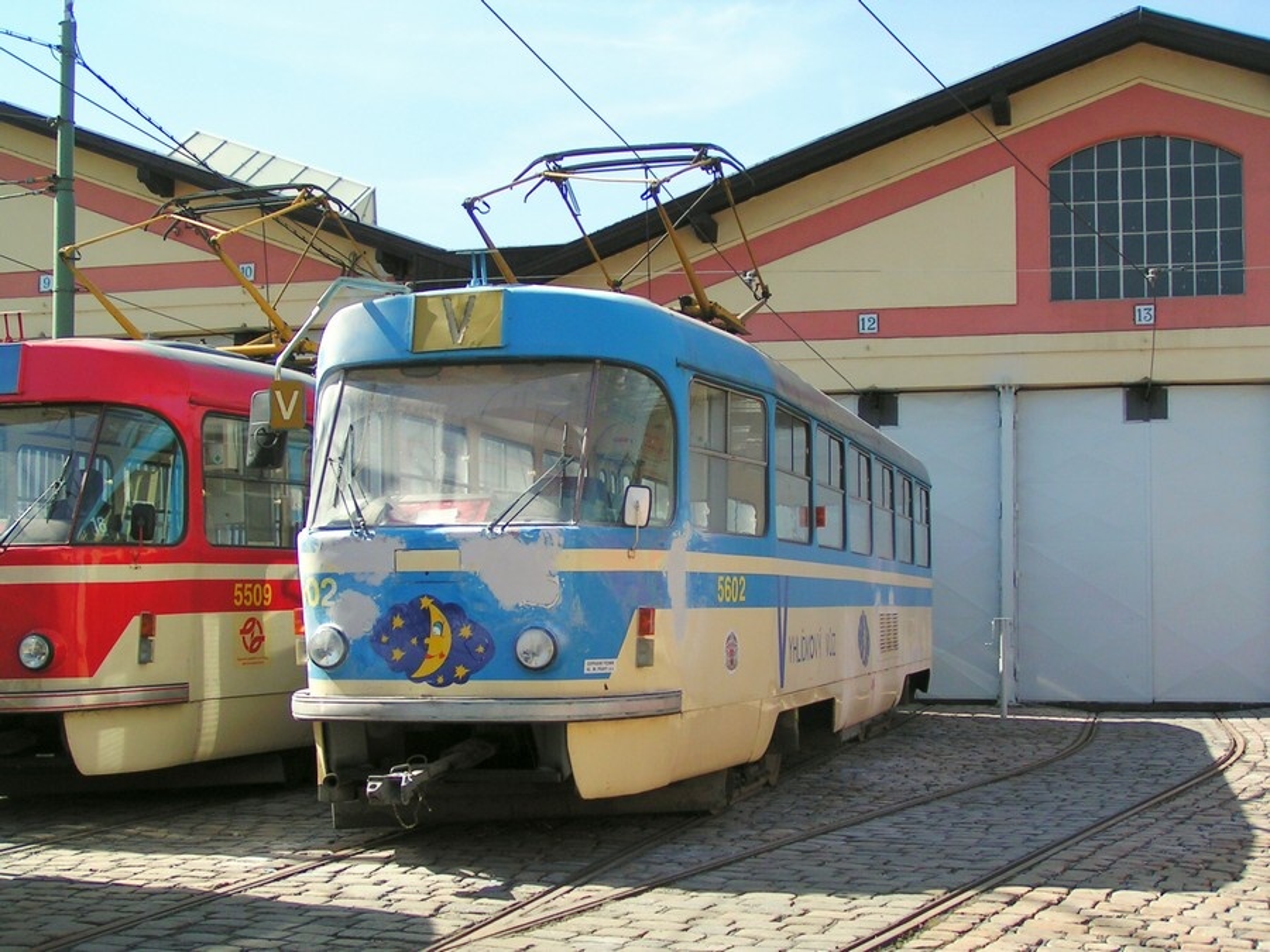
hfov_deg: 38.9
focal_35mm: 49
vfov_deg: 29.7
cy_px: 476
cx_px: 635
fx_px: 1798
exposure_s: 1/800
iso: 50
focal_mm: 7.6
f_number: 3.2
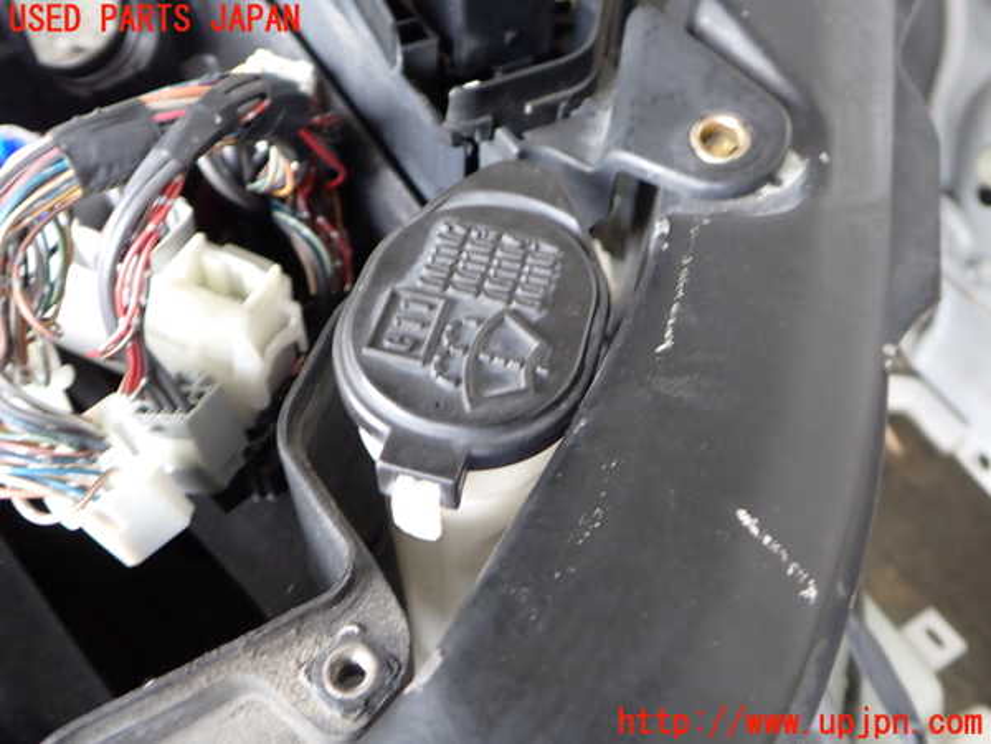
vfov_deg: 46.8
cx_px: 496
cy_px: 372
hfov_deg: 60.0
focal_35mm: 30
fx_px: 859
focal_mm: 5.4
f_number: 2.3
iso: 200
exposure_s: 1/30
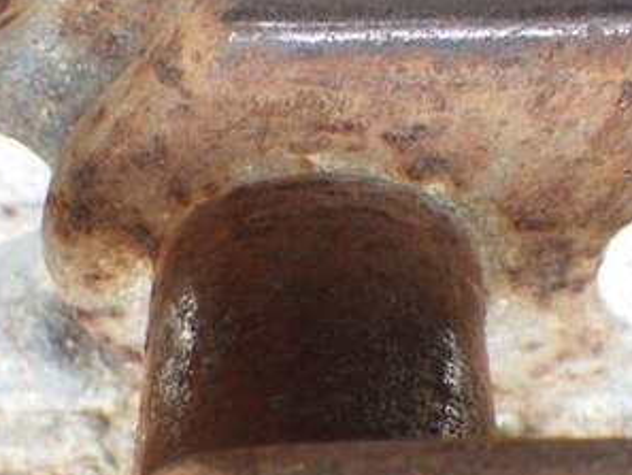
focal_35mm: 55
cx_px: 317
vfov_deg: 26.4
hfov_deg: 34.9
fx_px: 1005
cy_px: 328
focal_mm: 6.1
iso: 400
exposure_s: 1/50
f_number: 3.8
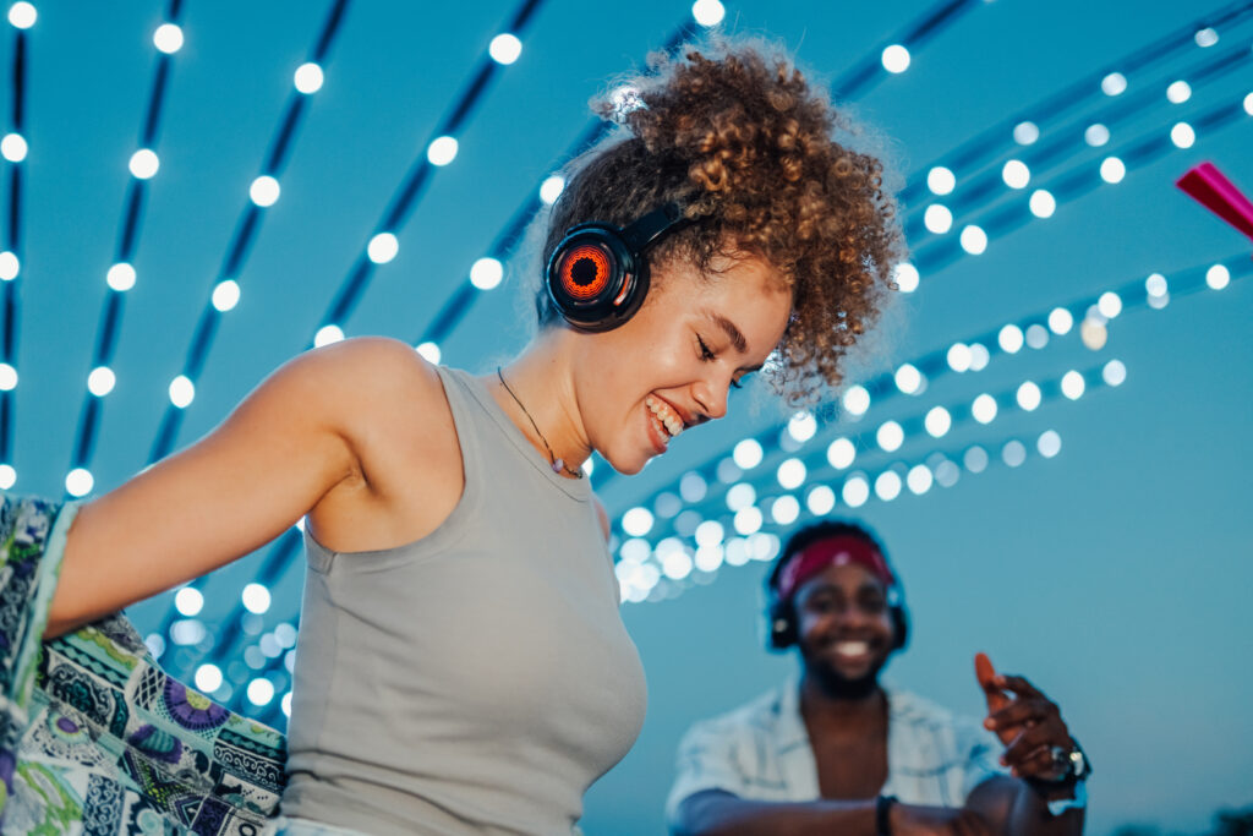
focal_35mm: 35
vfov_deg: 37.9
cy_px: 418
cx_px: 626
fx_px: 1218
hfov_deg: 54.4
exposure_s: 1/640
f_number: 1.4
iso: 1250
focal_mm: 35
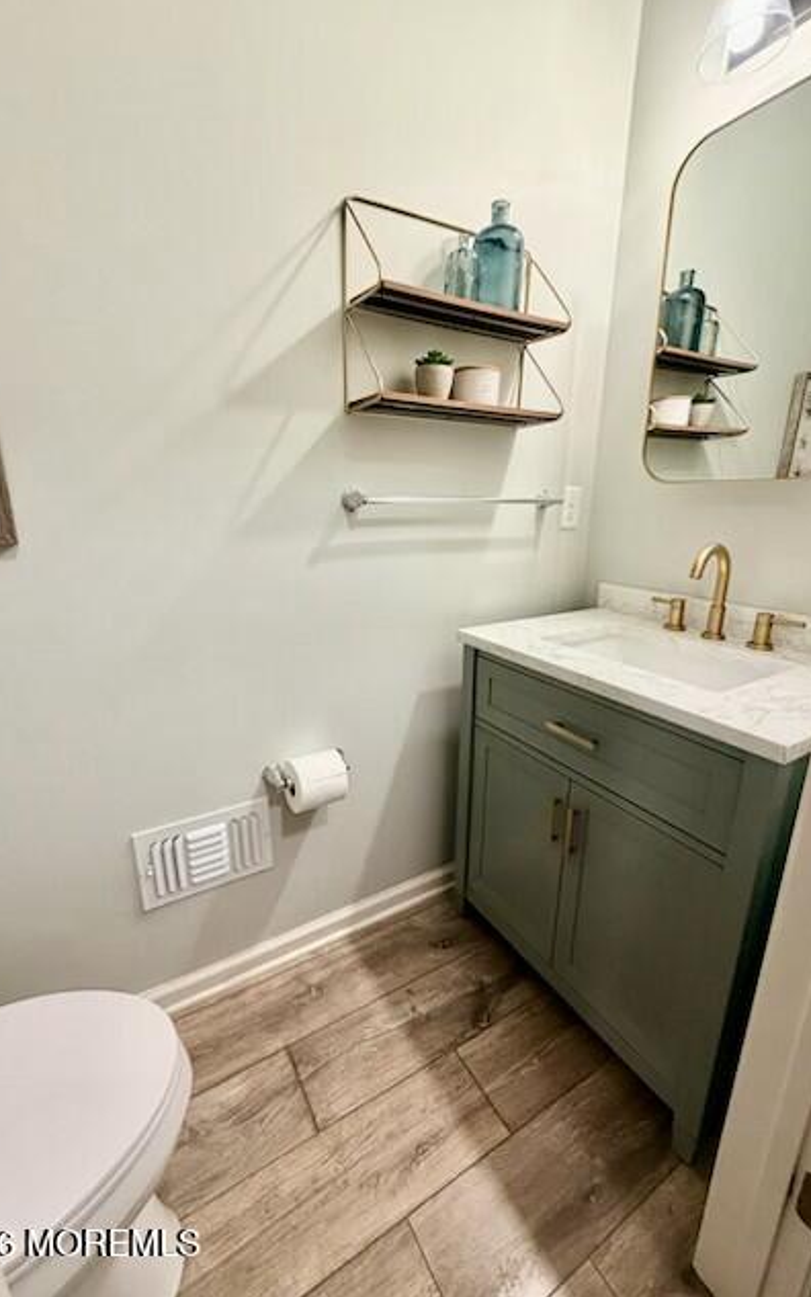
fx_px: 530
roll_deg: +1.1
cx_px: 393
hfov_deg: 74.8
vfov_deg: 101.4
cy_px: 645
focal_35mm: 15
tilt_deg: -15.7
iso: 320
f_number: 2.2
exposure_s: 1/60
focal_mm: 2.22
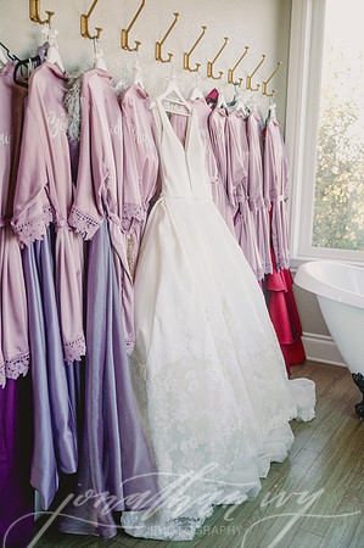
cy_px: 274
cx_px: 182
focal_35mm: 37
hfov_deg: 35.9
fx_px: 562
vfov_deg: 51.9
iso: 1250
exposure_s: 1/1250
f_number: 2.8
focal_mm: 37
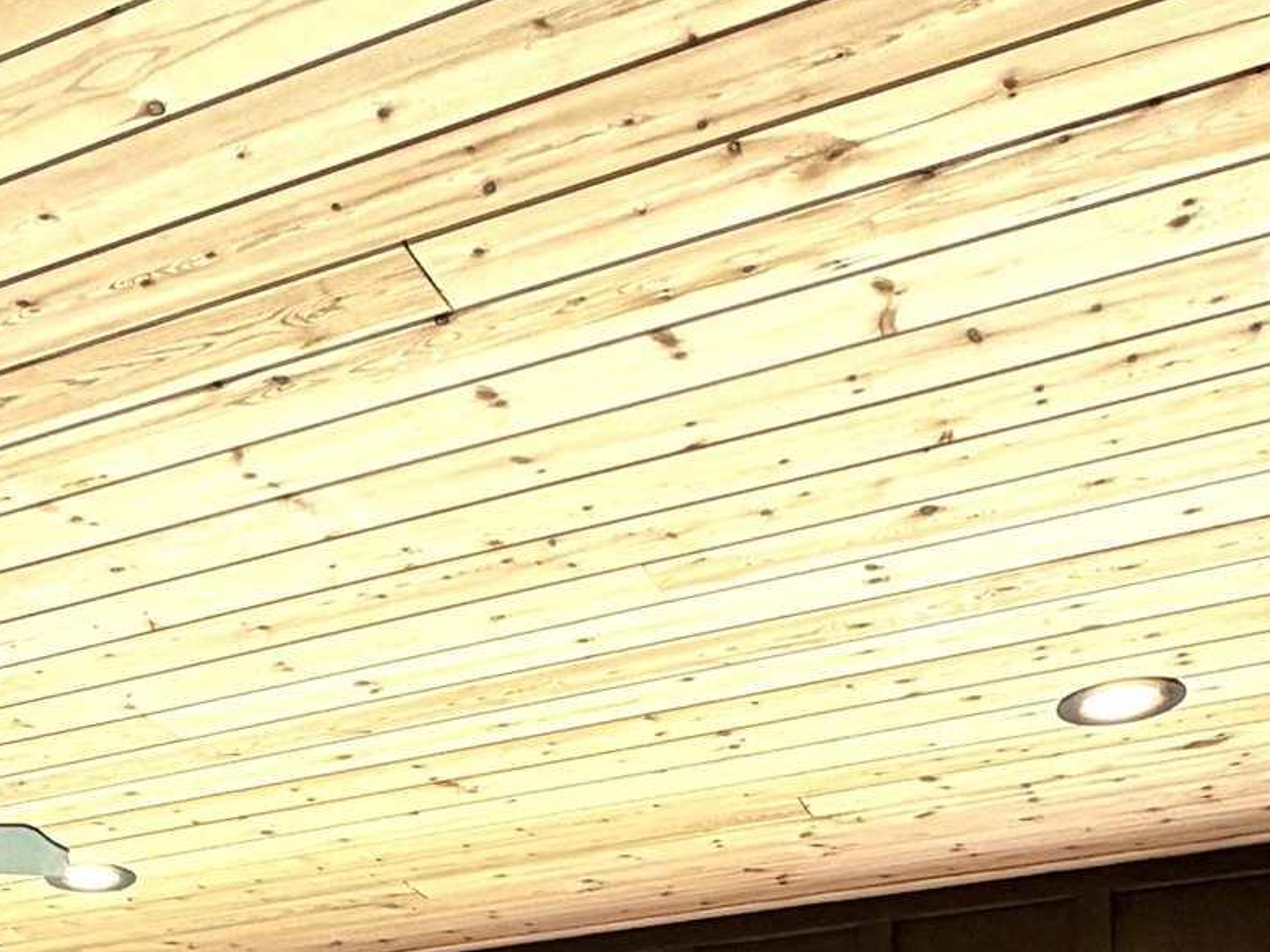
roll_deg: +0.4
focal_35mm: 55
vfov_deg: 22.1
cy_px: 1423
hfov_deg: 33.8
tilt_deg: +0.7
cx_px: 226
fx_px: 2017
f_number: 2.2
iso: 40
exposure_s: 1/158
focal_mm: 2.22
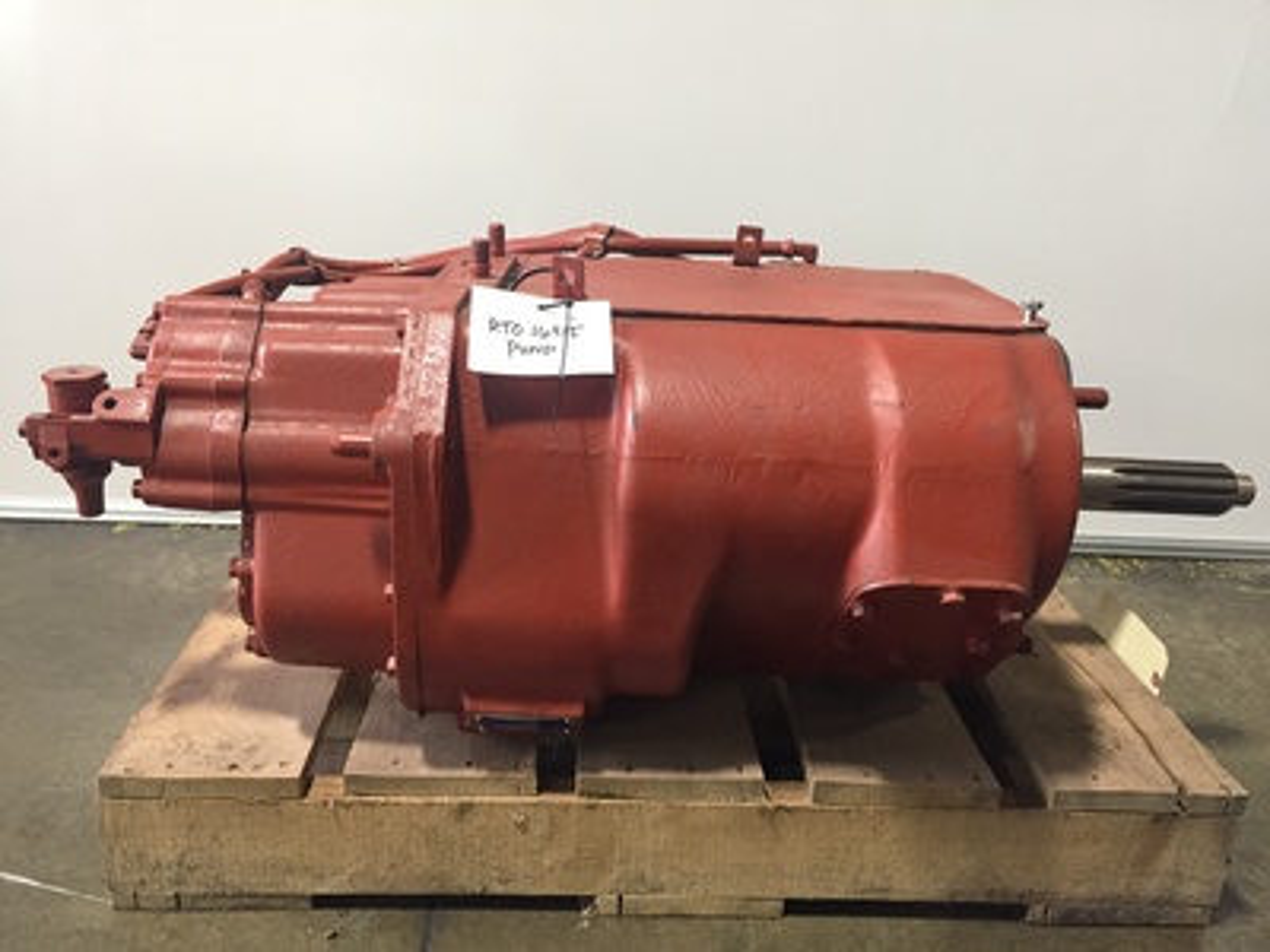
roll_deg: -3.5
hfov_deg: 61.7
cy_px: 476
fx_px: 1064
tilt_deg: -20.0
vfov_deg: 48.2
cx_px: 635
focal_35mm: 29
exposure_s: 1/30
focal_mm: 4.15
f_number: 2.2
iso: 160
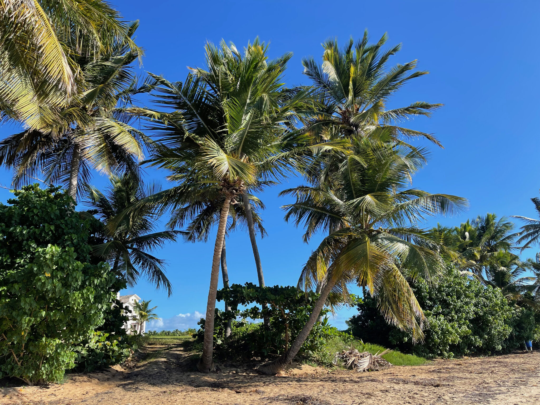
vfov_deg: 53.1
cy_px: 202
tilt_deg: +17.5
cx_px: 270
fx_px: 406
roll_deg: +1.2
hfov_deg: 67.3
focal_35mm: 26
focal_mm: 5.1
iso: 32
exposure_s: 1/1689
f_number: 1.6
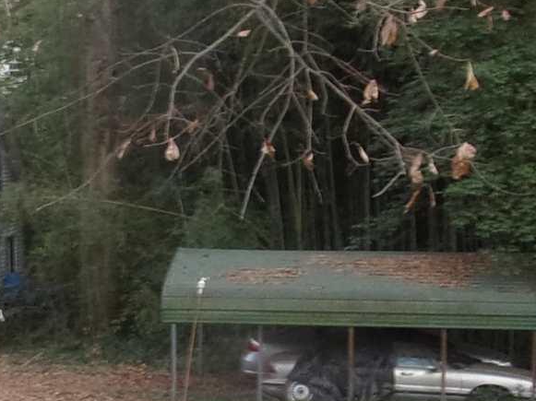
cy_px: 320
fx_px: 1965
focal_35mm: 127
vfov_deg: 11.6
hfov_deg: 15.5
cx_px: 182
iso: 80
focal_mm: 4.3
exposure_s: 1/38
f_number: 3.3
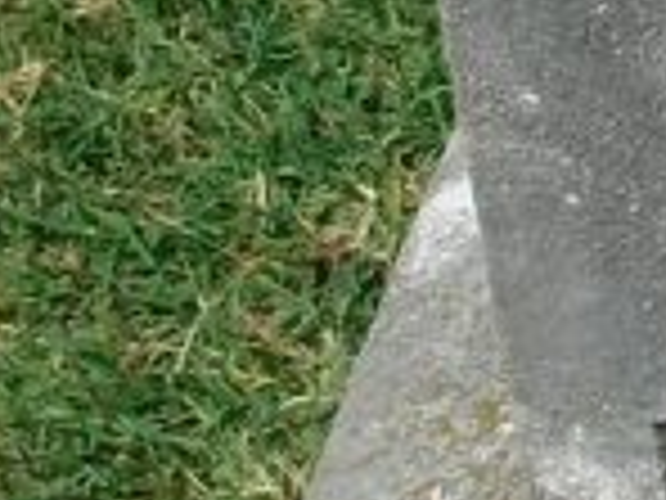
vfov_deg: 7.1
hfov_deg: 8.5
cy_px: -185
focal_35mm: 208
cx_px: 1737
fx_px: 4002
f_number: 5.5
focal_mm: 5.7
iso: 80
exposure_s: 1/429
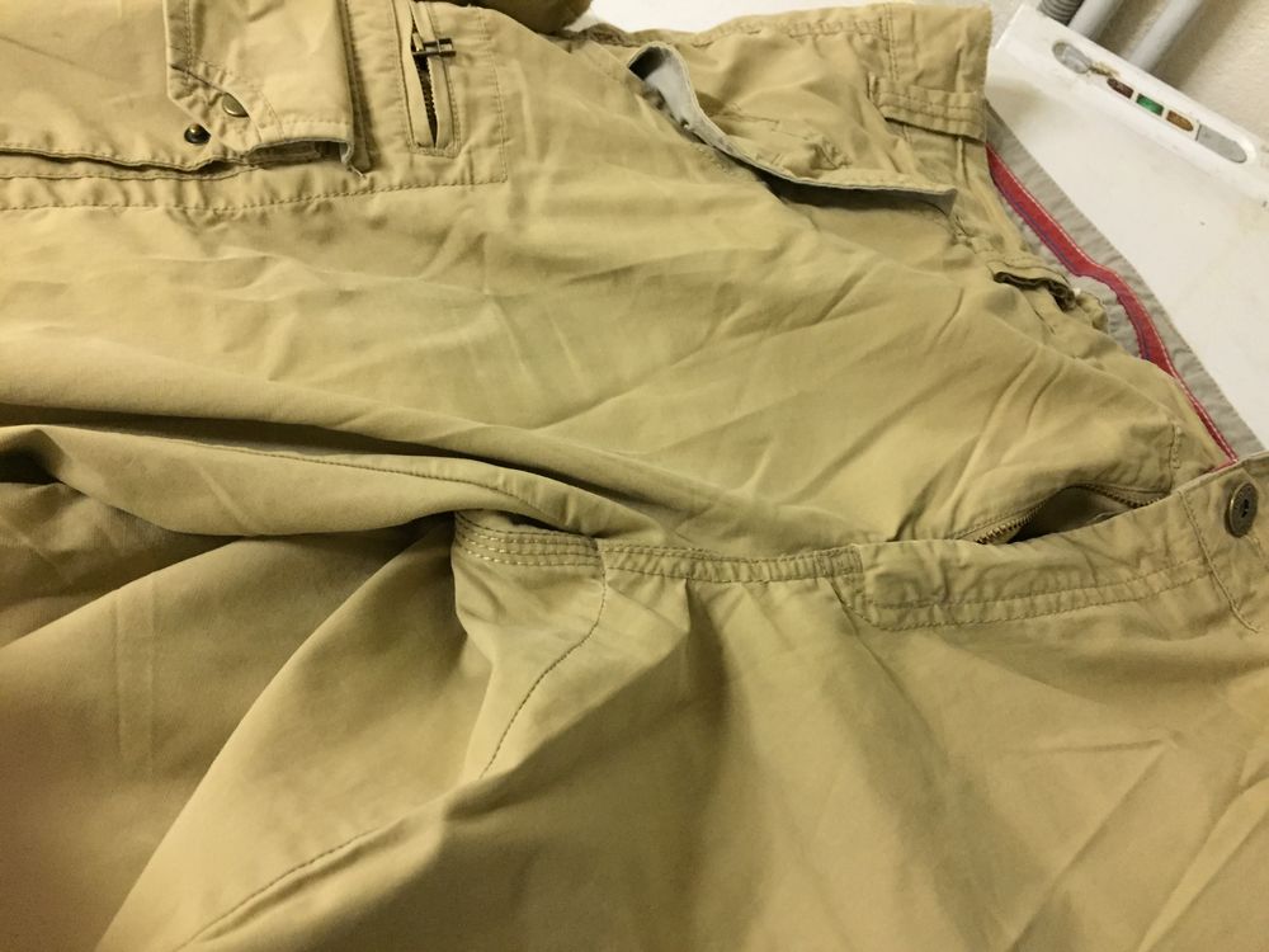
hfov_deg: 61.7
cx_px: 634
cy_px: 476
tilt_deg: -55.2
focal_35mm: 29
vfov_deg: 48.2
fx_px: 1063
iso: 320
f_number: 2.2
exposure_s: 1/17
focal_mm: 4.15
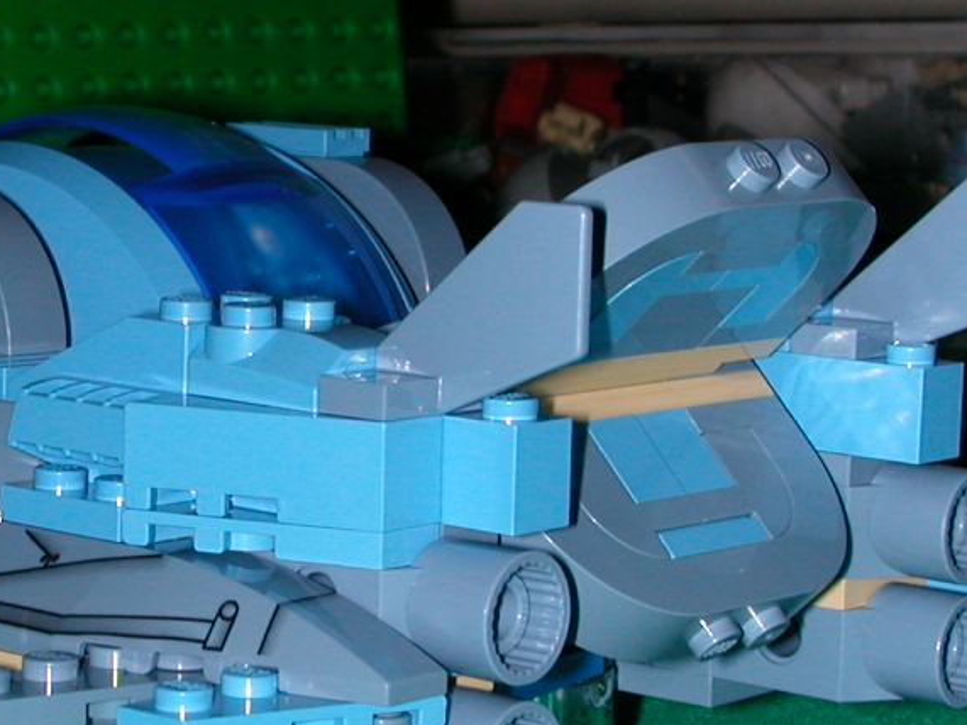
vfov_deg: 12.1
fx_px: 3407
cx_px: 279
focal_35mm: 122
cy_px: 501
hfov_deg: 16.1
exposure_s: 1/59.9
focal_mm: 10.4
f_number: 6.1
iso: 100
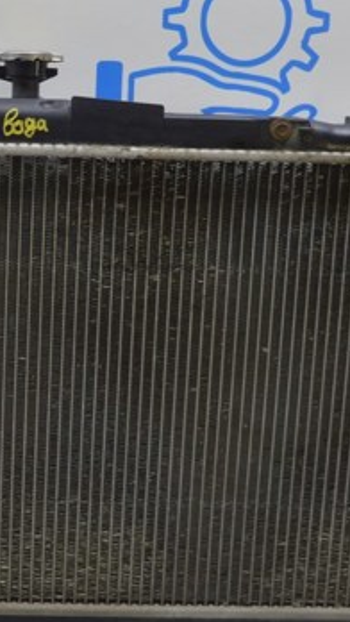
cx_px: -11
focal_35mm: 75
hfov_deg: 15.8
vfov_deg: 28.2
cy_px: 321
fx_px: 1236
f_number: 5.6
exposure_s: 1/20
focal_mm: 26
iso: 400
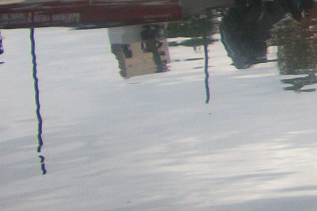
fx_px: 1779
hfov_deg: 9.0
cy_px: -55
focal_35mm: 202
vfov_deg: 6.7
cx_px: 801
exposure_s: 1/160
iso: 80
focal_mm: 6.3
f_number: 3.1
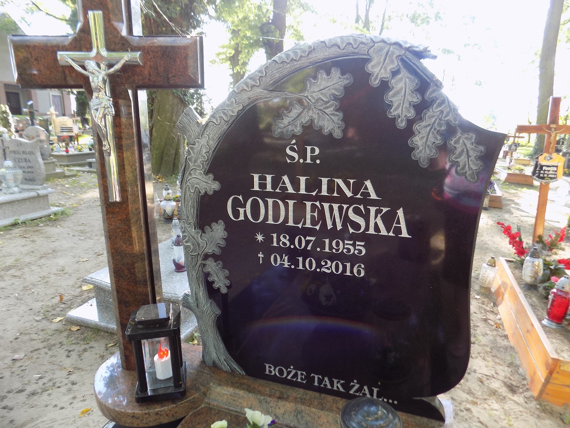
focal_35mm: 23
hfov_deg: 73.9
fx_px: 379
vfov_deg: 58.9
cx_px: 285
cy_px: 214
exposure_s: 1/30
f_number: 3.1
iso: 80
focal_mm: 4
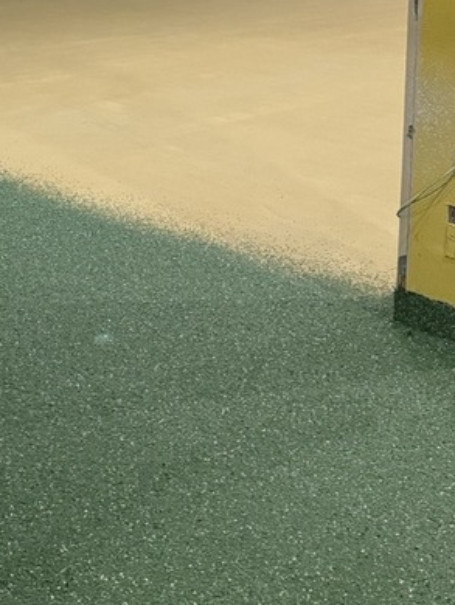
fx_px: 1103
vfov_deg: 28.4
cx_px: -3
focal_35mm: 63
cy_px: -33
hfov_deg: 22.4
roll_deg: -0.3
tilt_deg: -6.5
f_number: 1.78
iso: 640
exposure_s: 1/60
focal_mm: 6.76
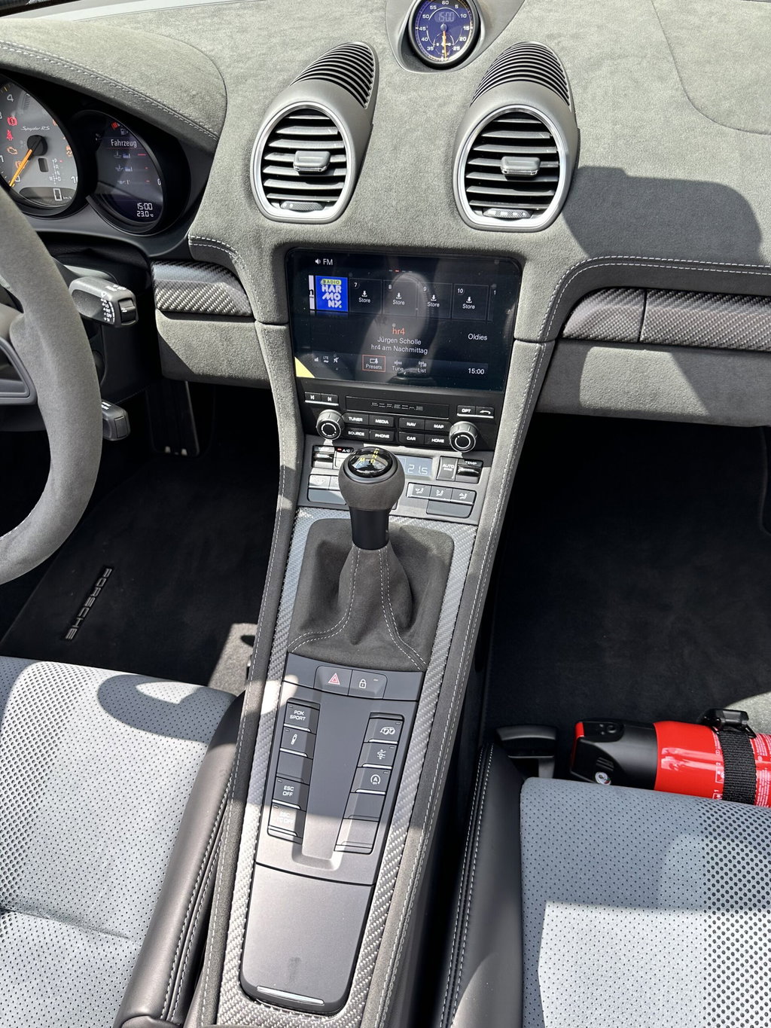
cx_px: 386
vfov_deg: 71.6
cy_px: 514
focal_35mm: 24
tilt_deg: -46.2
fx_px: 713
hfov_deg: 56.8
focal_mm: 6.86
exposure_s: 1/564
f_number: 1.78
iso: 80
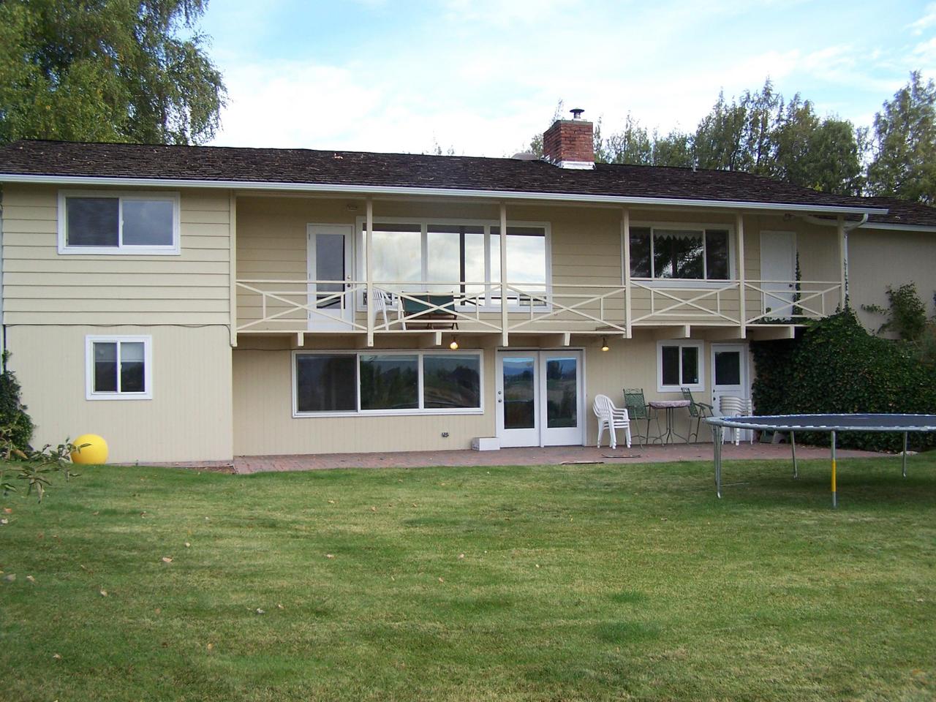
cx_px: 468
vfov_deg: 37.7
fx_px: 1028
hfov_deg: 49.0
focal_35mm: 38
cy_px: 351
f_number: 2.8
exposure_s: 1/500
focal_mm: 6.3
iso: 80
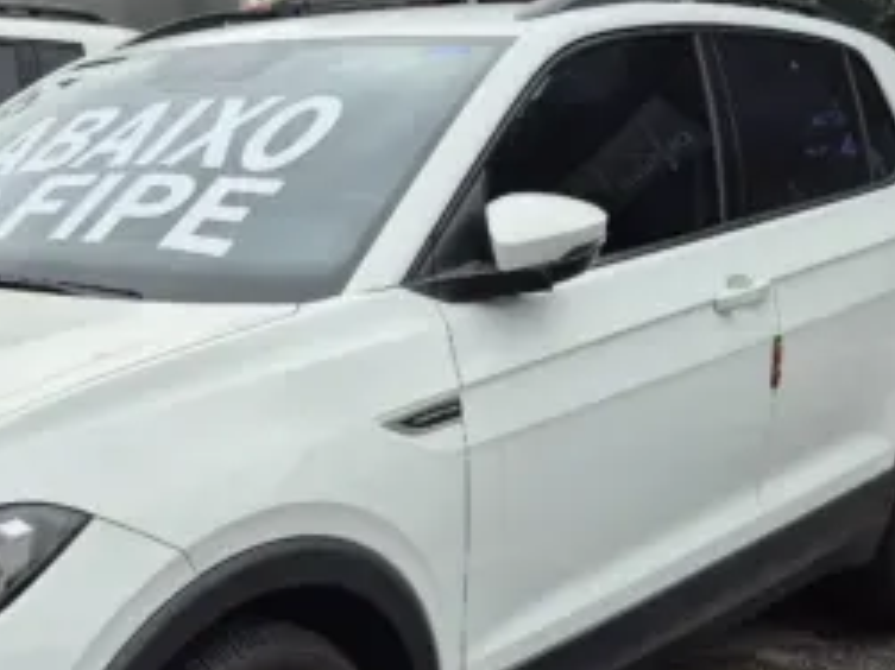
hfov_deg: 33.4
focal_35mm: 55
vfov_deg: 26.3
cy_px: 478
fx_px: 1421
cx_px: 114
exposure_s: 1/1064
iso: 25
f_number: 1.8
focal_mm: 5.4
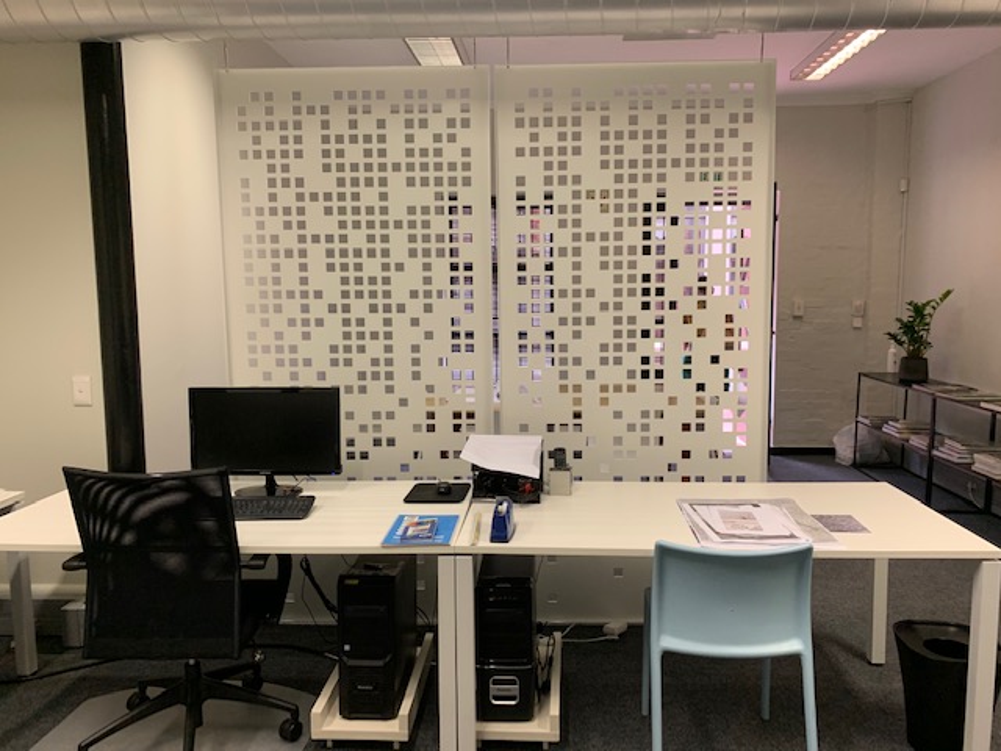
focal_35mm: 26
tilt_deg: -5.1
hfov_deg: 67.3
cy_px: 376
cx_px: 500
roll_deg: -0.9
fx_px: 752
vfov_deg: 53.1
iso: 200
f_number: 1.8
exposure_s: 1/50
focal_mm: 4.25
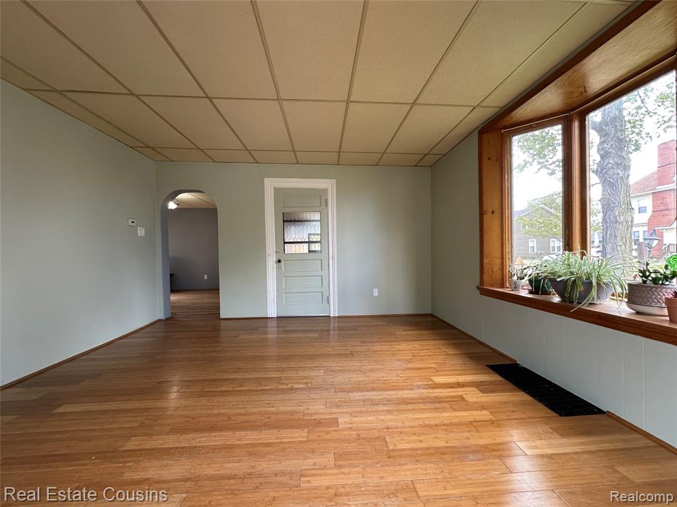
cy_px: 254
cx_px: 338
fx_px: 274
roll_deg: +0.1
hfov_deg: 102.1
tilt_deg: +0.3
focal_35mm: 14
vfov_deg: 85.7
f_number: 2.2
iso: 100
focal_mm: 2.22
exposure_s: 1/99
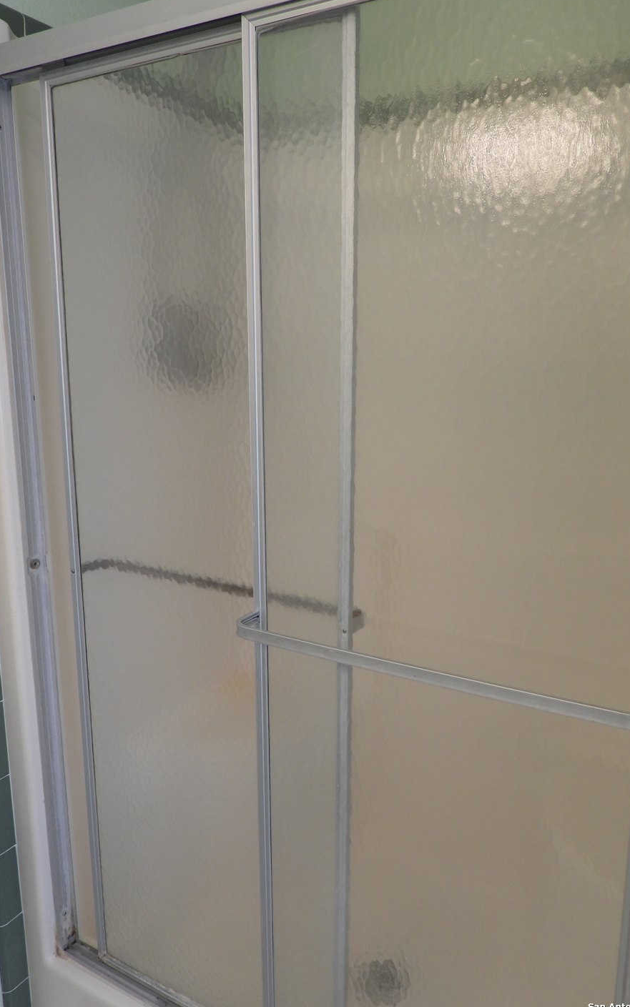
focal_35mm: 26
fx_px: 714
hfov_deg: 47.5
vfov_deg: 70.4
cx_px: 357
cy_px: 498
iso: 100
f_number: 2.8
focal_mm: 4.3
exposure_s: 1/40
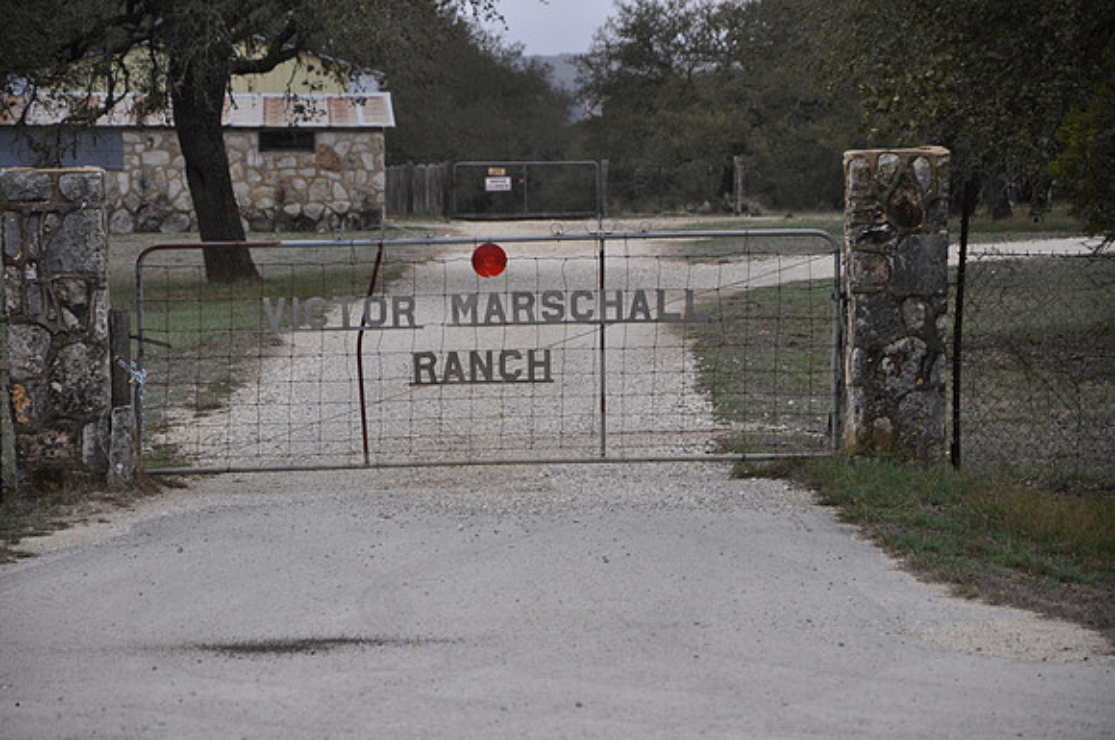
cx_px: 558
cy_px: 370
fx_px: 4871
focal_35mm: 158
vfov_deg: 8.7
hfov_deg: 13.1
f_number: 6.3
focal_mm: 105
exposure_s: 1/160
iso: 200
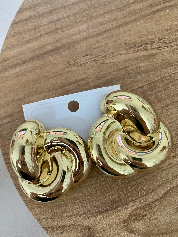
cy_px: 118
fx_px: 171
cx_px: 89
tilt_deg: -73.7
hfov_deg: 54.9
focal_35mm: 25
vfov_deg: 69.4
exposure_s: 1/33
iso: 640
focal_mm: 4.25
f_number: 1.8
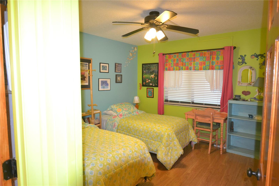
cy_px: 93
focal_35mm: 21
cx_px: 140
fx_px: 163
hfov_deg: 81.2
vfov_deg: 59.5
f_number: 4
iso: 1400
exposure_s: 1/60
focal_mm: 14
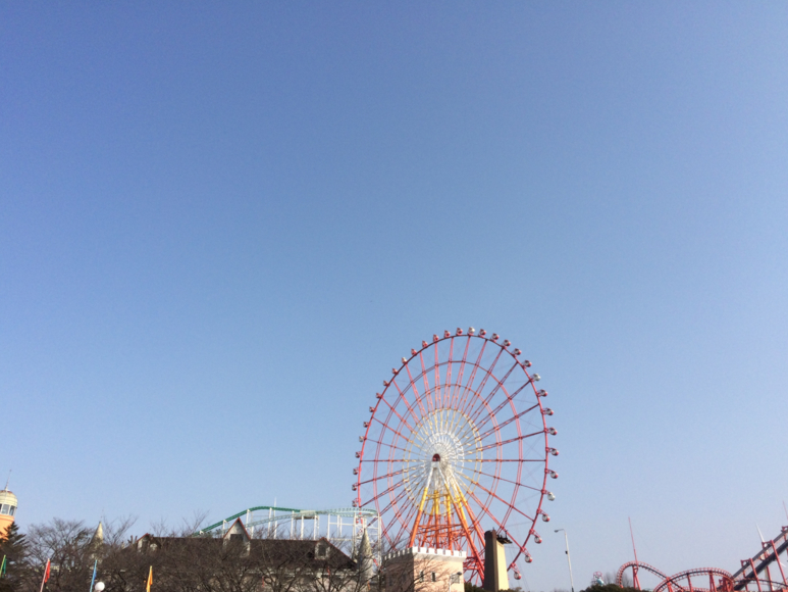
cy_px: 300
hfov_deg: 60.0
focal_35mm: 30
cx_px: 397
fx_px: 683
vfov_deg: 46.8
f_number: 2.2
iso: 32
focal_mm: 4.15
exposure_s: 1/2740
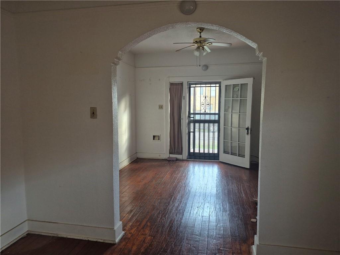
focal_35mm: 23
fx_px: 226
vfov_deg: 58.9
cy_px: 128
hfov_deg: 73.9
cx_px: 170
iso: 400
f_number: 1.8
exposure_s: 1/120
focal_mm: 5.4
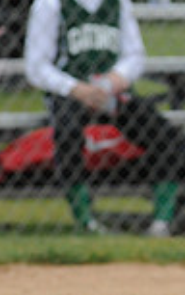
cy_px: 78
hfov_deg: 0.8
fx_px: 13981
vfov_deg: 1.2
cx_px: 513
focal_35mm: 1738
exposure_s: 1/4000
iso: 640
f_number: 4.5
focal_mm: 300
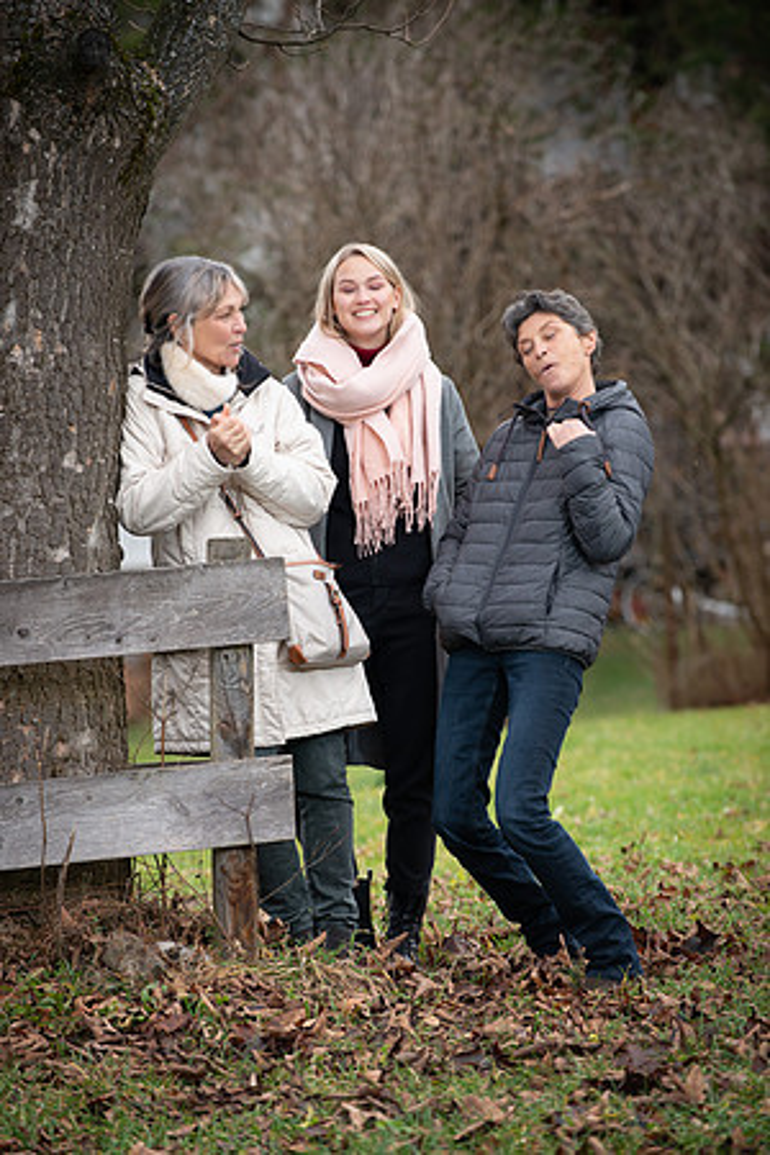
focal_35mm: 200
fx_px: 6416
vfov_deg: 10.3
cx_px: 385
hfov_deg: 6.9
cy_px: 578
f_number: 5
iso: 800
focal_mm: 200
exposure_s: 1/250
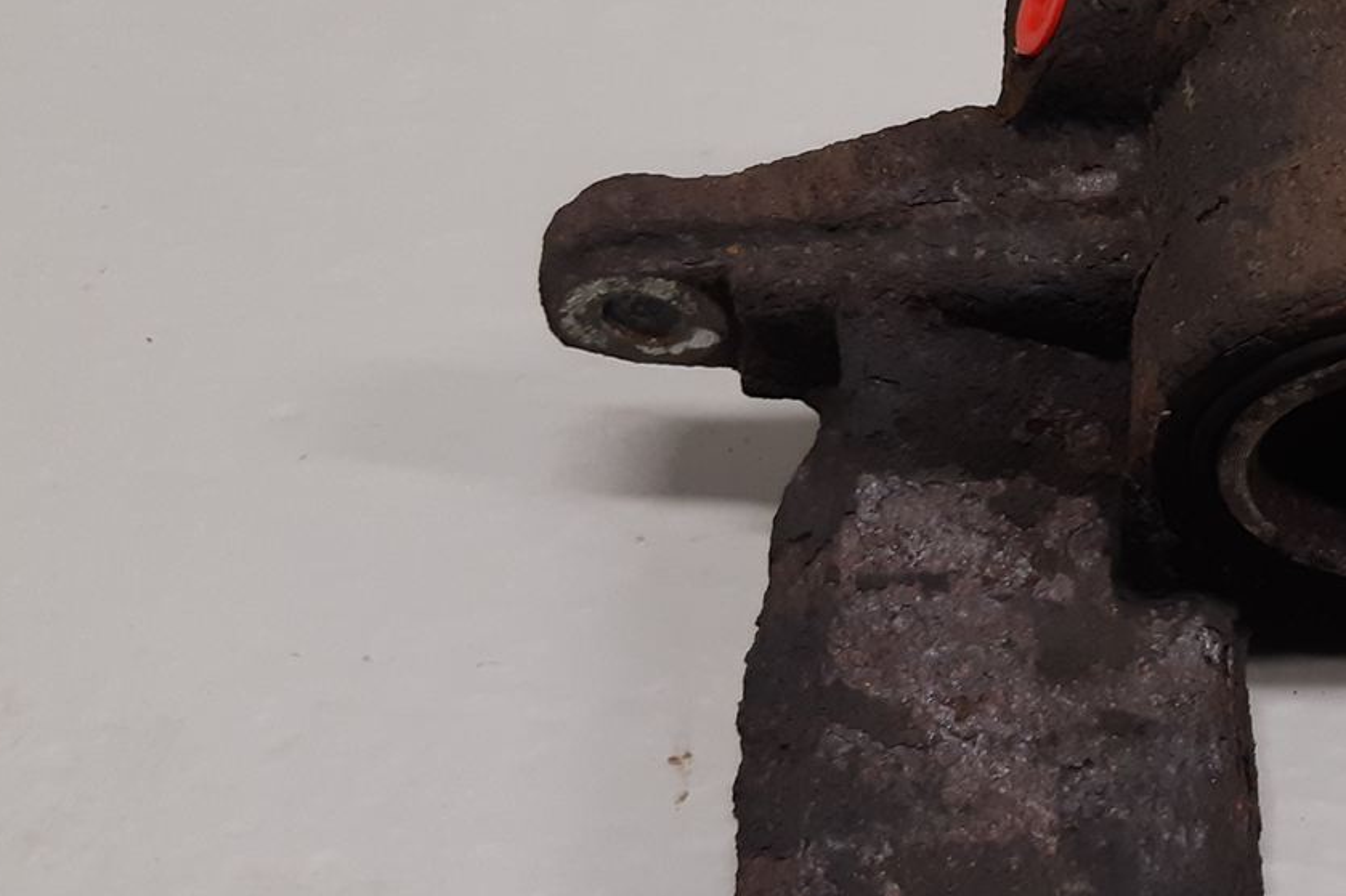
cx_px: 1311
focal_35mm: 66
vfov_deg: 20.6
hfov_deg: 28.8
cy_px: 473
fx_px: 2467
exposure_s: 1/50
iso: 125
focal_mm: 3.93
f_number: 1.7
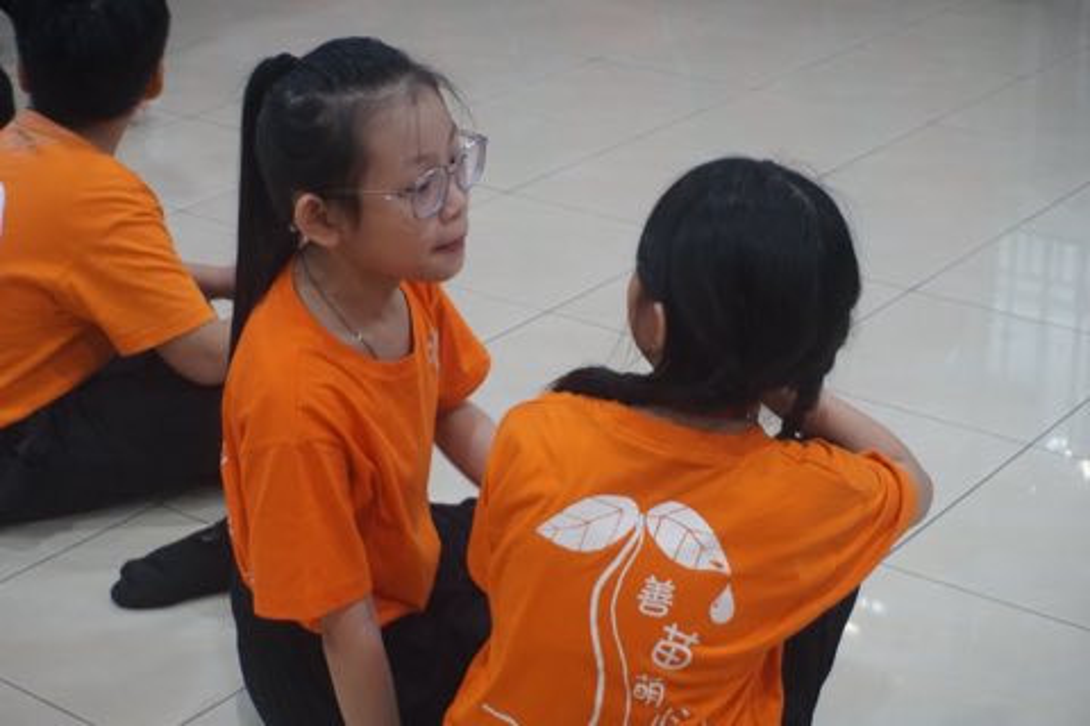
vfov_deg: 19.7
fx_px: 2089
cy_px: 363
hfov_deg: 29.2
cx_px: 545
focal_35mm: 69
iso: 3200
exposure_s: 1/100
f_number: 5.6
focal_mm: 46
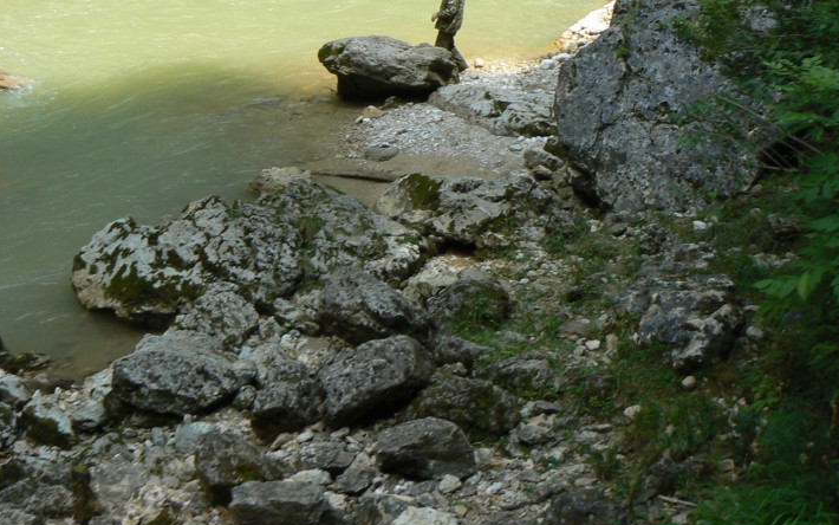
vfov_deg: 23.3
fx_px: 1258
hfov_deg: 36.6
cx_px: 300
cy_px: 123
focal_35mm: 55
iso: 80
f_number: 5.6
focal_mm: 6
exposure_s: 1/200
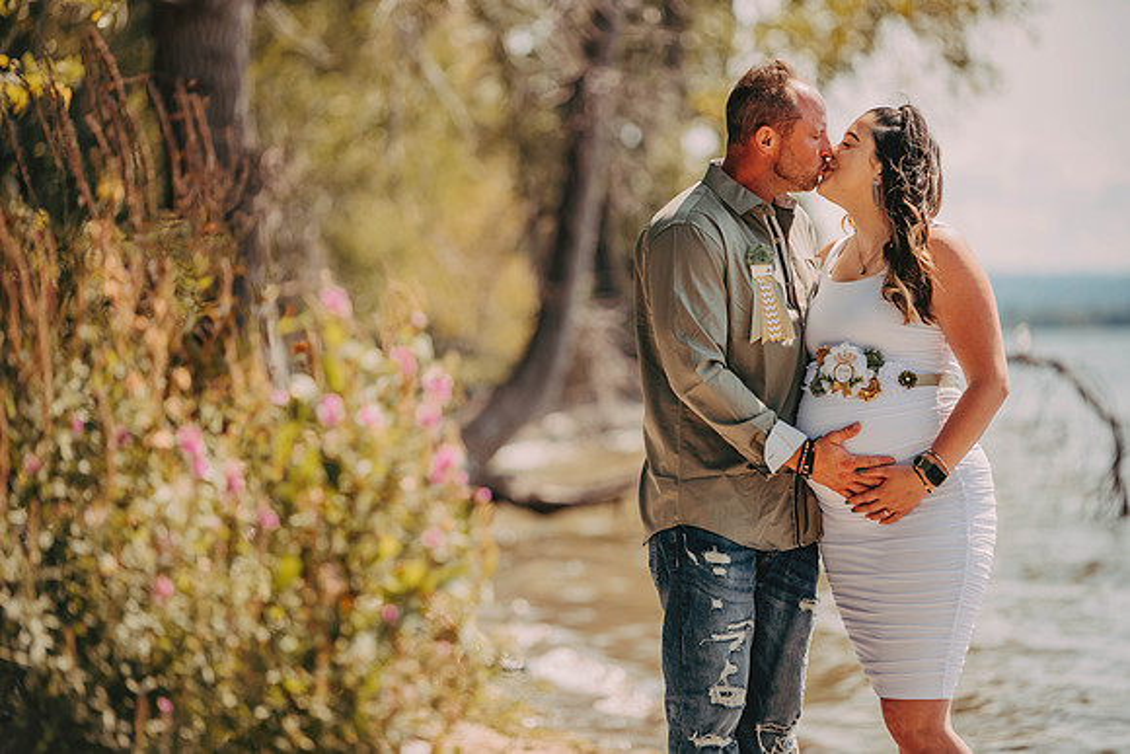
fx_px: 5023
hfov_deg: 12.8
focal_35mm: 160
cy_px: 377
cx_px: 565
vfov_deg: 8.6
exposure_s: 1/2000
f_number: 2.8
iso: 250
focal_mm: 160
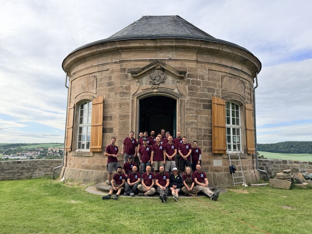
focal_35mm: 24
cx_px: 156
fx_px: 216
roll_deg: -0.9
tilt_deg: +8.0
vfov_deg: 56.8
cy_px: 117
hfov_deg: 71.6
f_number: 1.78
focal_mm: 6.76
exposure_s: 1/3021
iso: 100
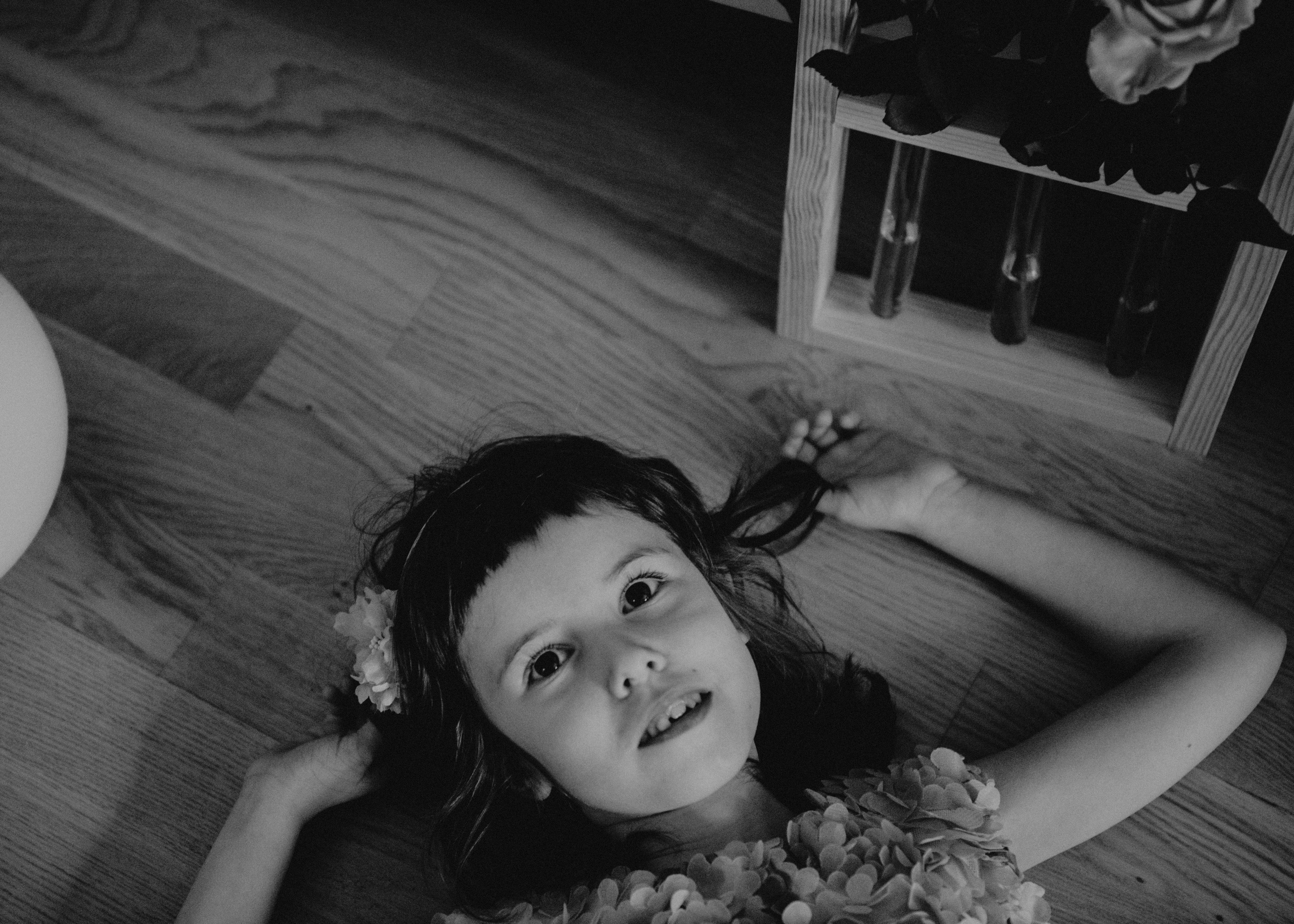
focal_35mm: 76
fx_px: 2795
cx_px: 575
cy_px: 445
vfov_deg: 18.8
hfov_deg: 26.1
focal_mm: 70
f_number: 3.2
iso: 1250
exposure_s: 1/250
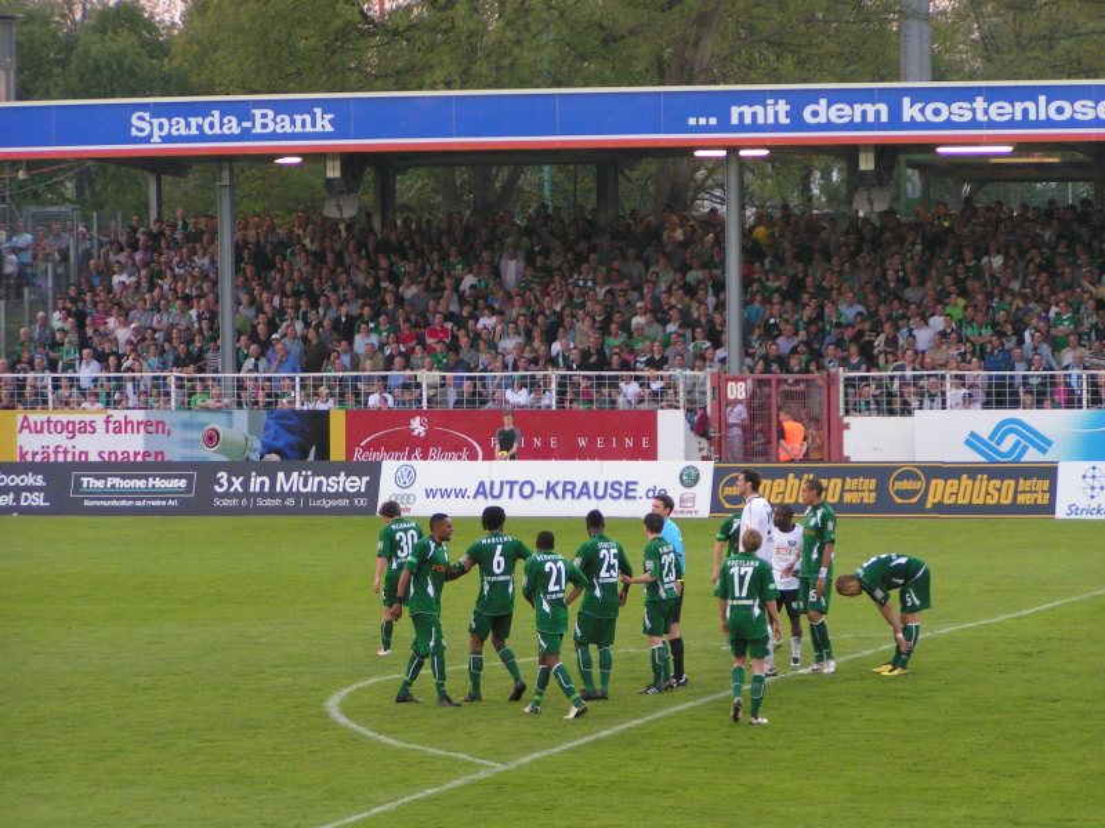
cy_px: 414
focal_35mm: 164
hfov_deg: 12.0
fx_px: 5235
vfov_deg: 9.1
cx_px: 552
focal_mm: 25.1
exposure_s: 1/125
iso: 200
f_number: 3.5
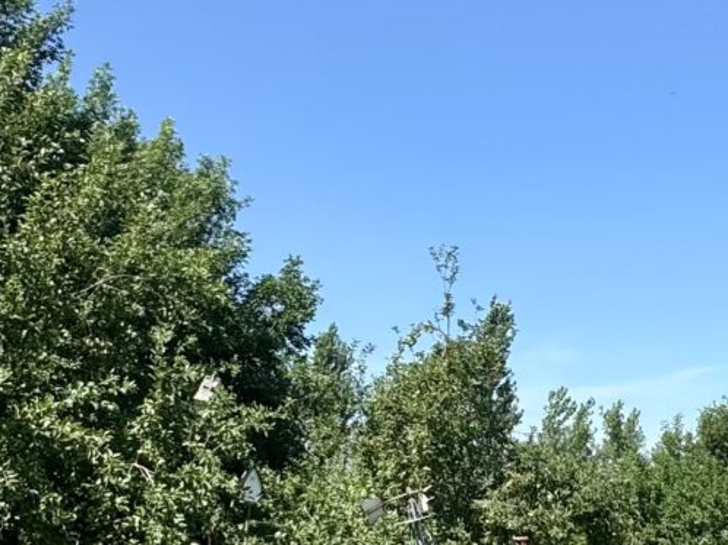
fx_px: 1135
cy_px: 406
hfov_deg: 35.5
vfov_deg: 26.7
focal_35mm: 54
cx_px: 409
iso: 50
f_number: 2.2
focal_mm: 2.22
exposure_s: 1/1420
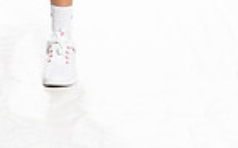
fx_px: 1057
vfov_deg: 7.4
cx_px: 35
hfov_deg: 12.8
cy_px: -224
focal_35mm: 163
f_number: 8
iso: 320
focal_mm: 50
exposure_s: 1/250
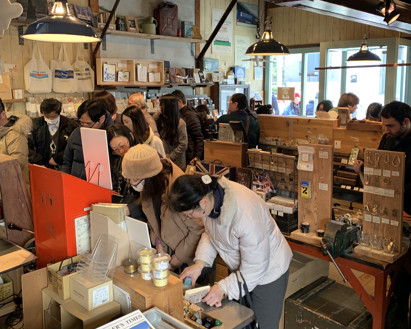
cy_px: 132
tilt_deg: -6.3
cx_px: 205
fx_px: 414
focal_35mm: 34
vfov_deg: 43.2
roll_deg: -1.1
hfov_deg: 52.8
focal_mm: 4.25
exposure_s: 1/50
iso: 100
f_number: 1.8
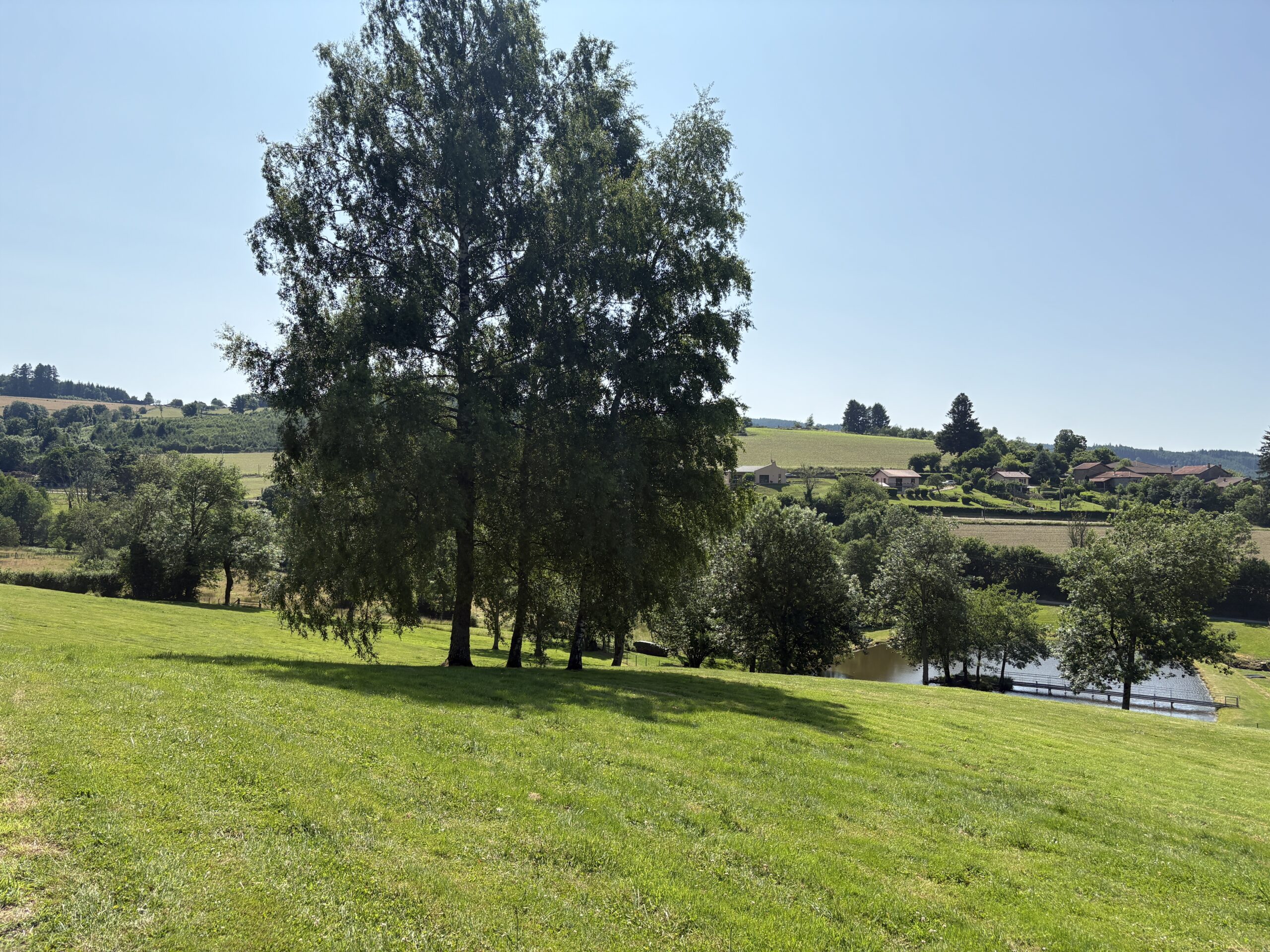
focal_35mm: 26
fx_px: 954
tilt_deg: -0.4
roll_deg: -0.8
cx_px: 635
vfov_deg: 53.1
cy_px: 476
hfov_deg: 67.3
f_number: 1.6
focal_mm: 5.96
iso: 50
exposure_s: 1/4329
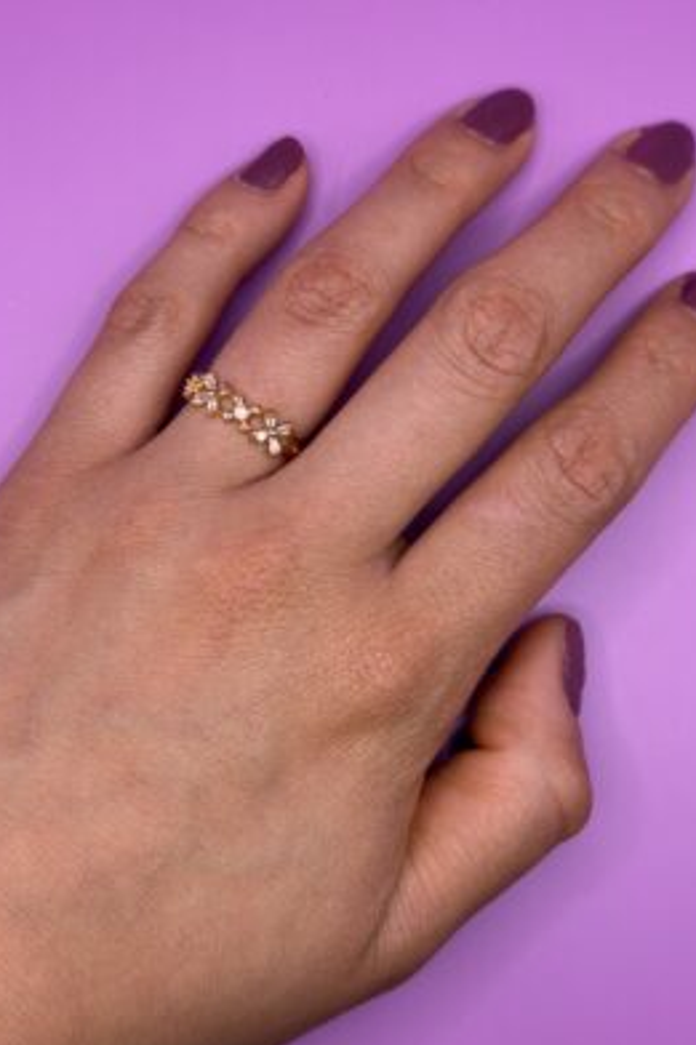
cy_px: 525
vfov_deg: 38.9
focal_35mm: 51
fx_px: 1480
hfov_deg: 26.5
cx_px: 365
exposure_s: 1/212
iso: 50
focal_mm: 6.76
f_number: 1.78
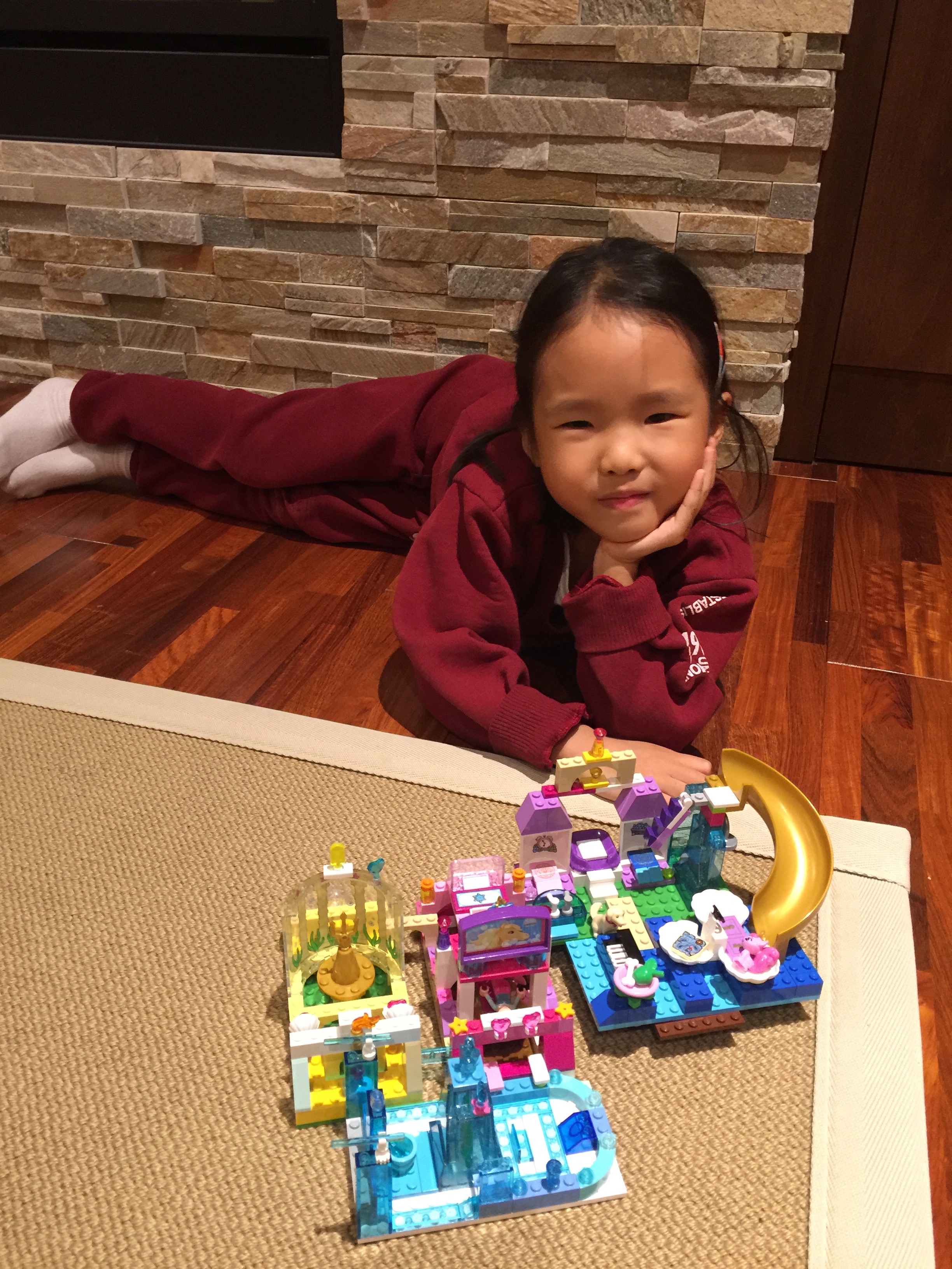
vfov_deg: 61.7
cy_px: 634
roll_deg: -0.7
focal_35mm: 29
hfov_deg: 48.2
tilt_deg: -28.9
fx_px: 1063
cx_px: 476
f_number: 2.2
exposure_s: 1/8
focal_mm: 4.15
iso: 125
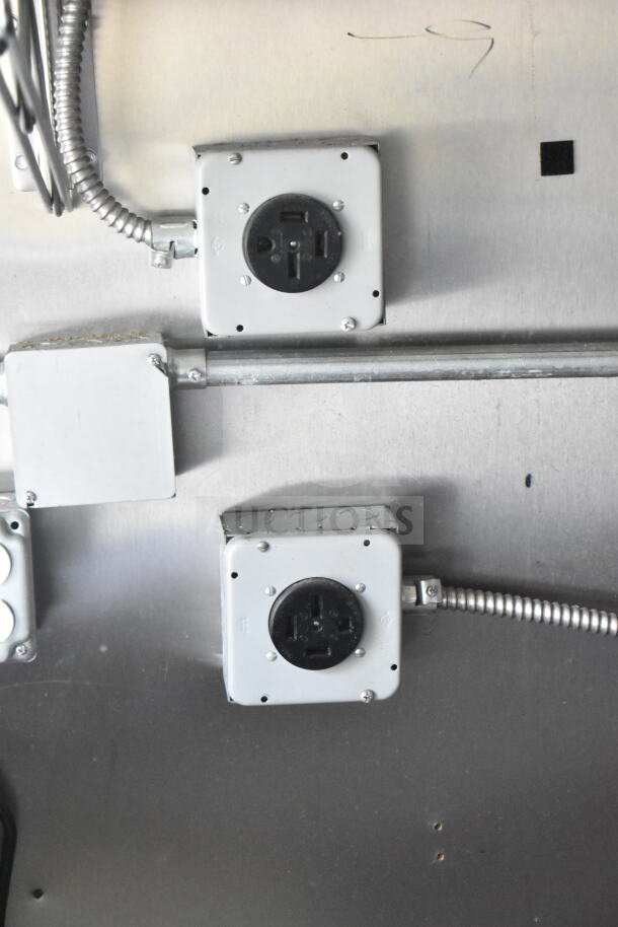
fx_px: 1852
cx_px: 309
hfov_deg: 18.9
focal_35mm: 72
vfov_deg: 28.1
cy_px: 464
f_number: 5.3
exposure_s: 1/80
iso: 8000
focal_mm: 48
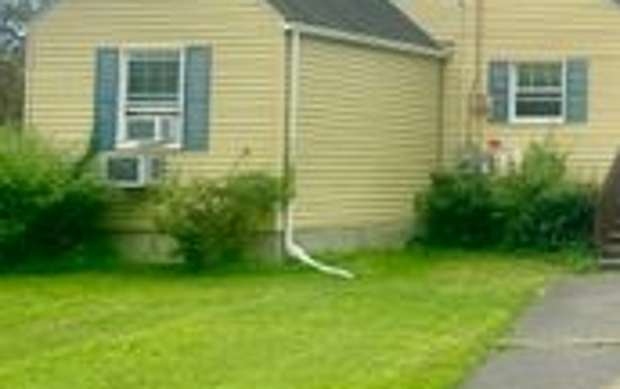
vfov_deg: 16.3
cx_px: 753
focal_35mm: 80
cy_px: 81
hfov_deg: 23.5
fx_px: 1354
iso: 50
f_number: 1.6
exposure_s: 1/1163
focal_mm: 5.1
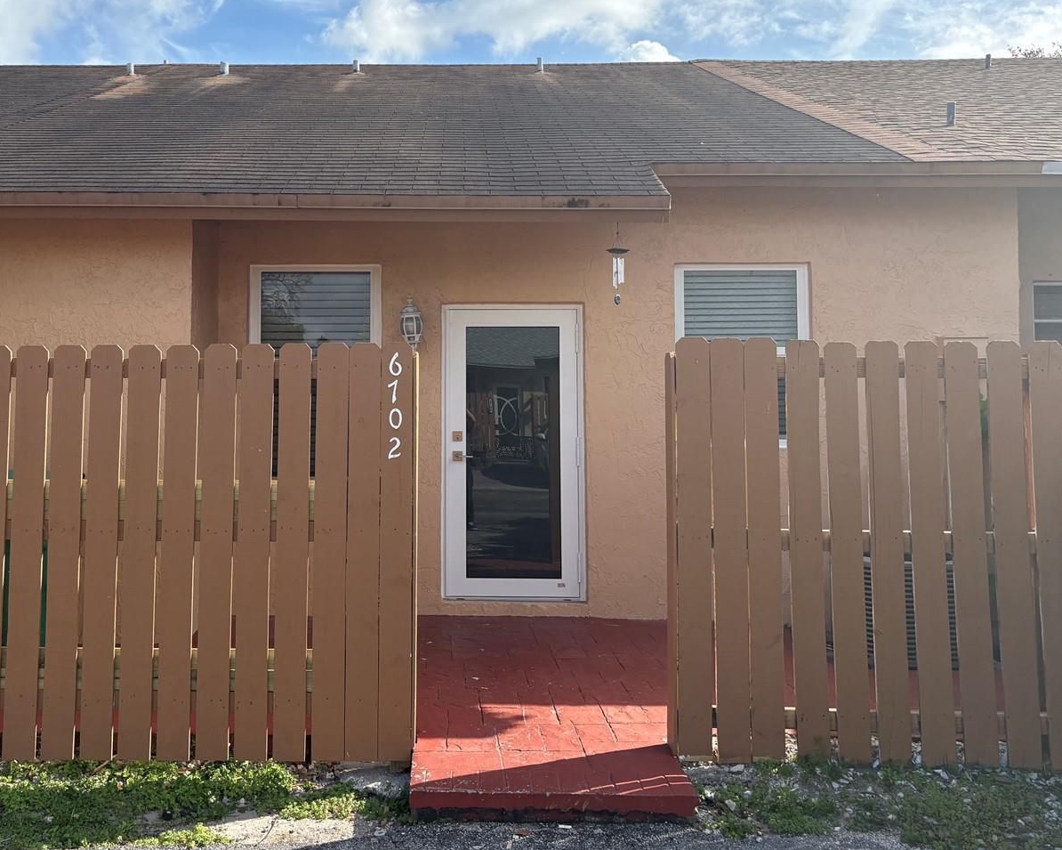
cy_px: 336
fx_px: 1069
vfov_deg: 43.1
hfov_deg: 52.5
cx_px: 421
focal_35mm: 34
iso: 64
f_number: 1.6
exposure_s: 1/3279
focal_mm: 5.96
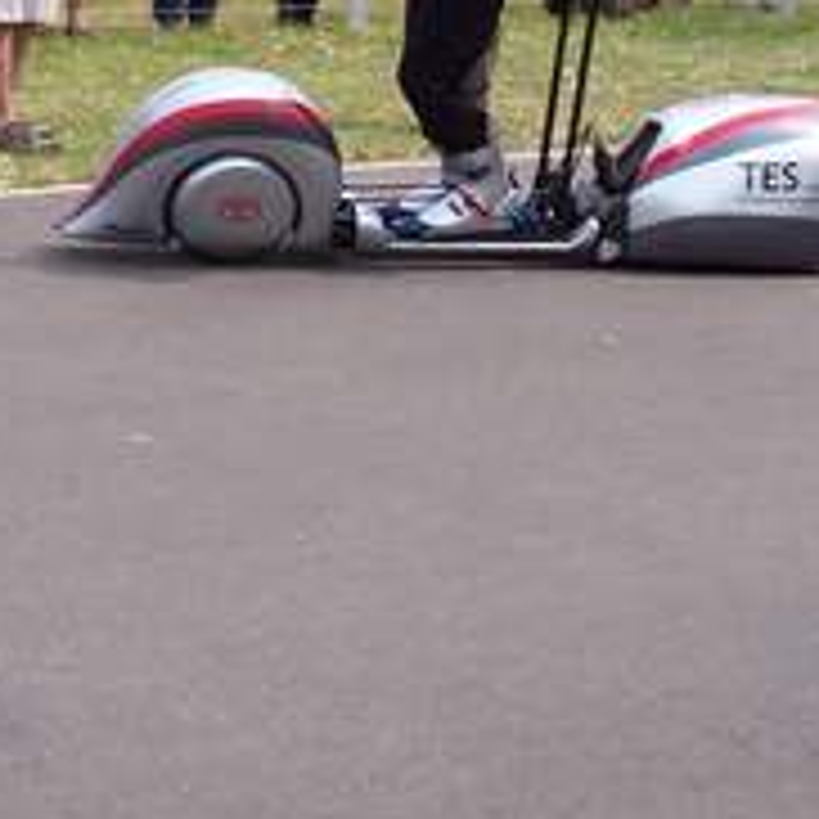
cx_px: 333
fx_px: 3159
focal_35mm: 118
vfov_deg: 14.6
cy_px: 108
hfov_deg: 14.8
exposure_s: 1/500
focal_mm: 8
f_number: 4.8
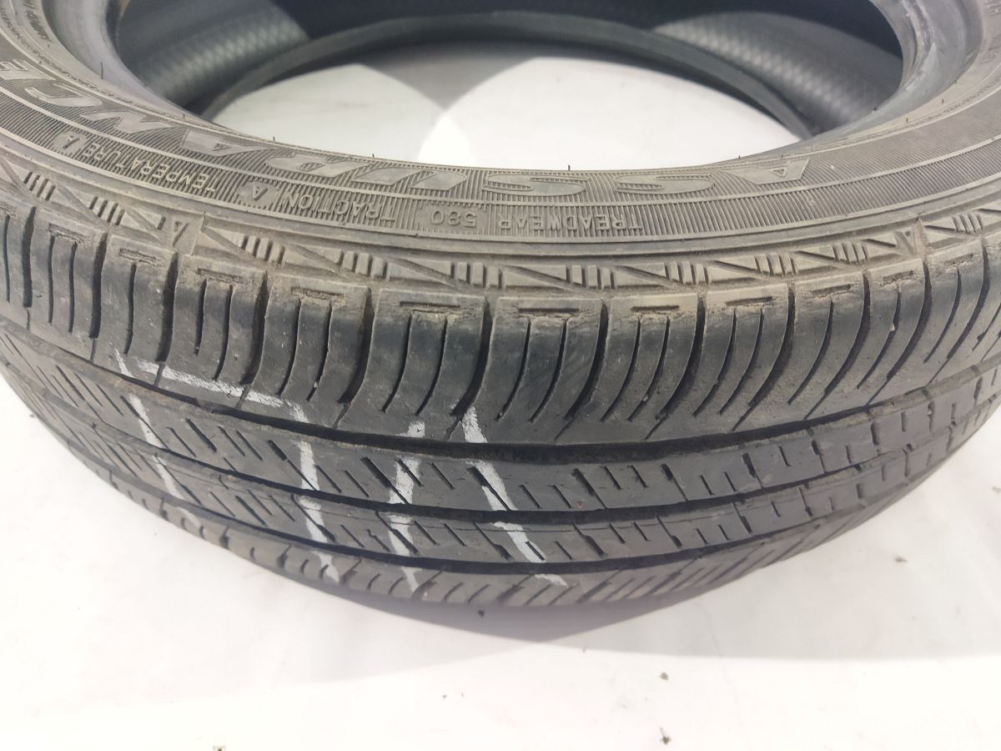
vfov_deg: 51.4
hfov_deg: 65.3
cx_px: 500
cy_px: 376
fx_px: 781
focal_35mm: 27
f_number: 1.79
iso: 233
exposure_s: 1/25
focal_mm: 4.71
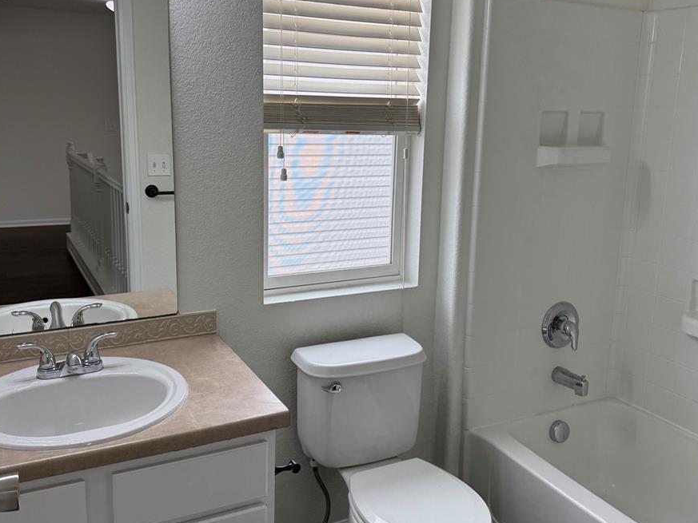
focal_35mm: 33
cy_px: 227
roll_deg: -0.4
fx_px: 666
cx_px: 349
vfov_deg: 42.9
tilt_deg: -11.6
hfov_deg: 55.3
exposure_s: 1/323
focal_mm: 6.76
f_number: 1.78
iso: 80
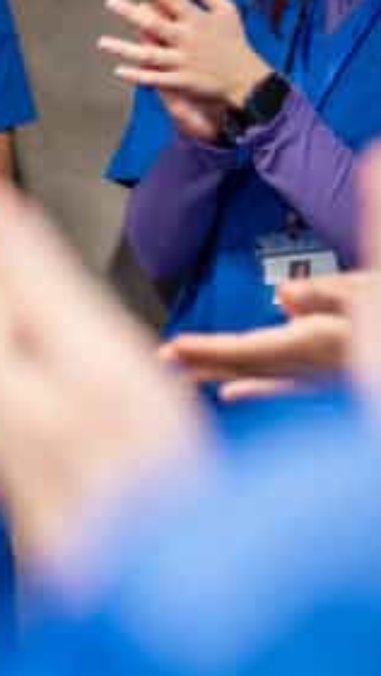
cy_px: 86
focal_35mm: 134
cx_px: -150
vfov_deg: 15.8
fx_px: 2401
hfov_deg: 8.9
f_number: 1.8
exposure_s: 1/200
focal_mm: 35
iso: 1000
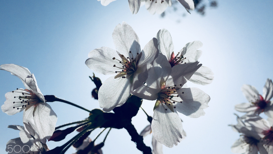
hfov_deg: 61.0
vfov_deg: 36.6
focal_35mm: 32
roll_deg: -1.8
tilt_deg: +37.2
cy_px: 68
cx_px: 135
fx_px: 232
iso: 32
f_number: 2.2
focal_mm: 4.15
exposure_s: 1/13333
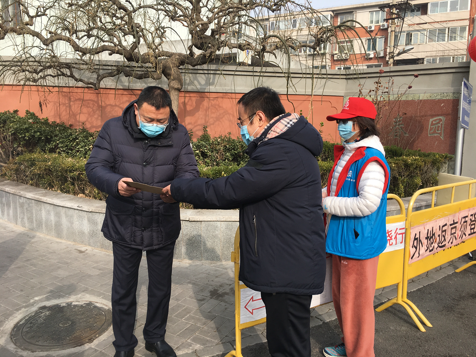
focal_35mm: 29
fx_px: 399
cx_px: 238
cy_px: 178
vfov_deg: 48.2
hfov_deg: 61.7
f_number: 2.2
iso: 25
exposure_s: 1/746
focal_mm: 4.15
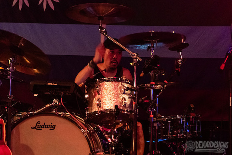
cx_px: 141
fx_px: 548
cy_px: 85
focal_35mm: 85
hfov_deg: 23.9
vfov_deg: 16.1
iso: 6400
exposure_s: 1/80
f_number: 3.2
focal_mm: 70
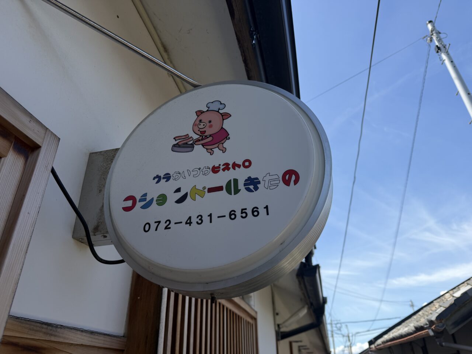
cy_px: 177
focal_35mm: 24
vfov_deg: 56.8
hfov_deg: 71.6
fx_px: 327
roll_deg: +0.2
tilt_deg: +29.0
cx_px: 236
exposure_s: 1/3145
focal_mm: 6.76
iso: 80
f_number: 1.78
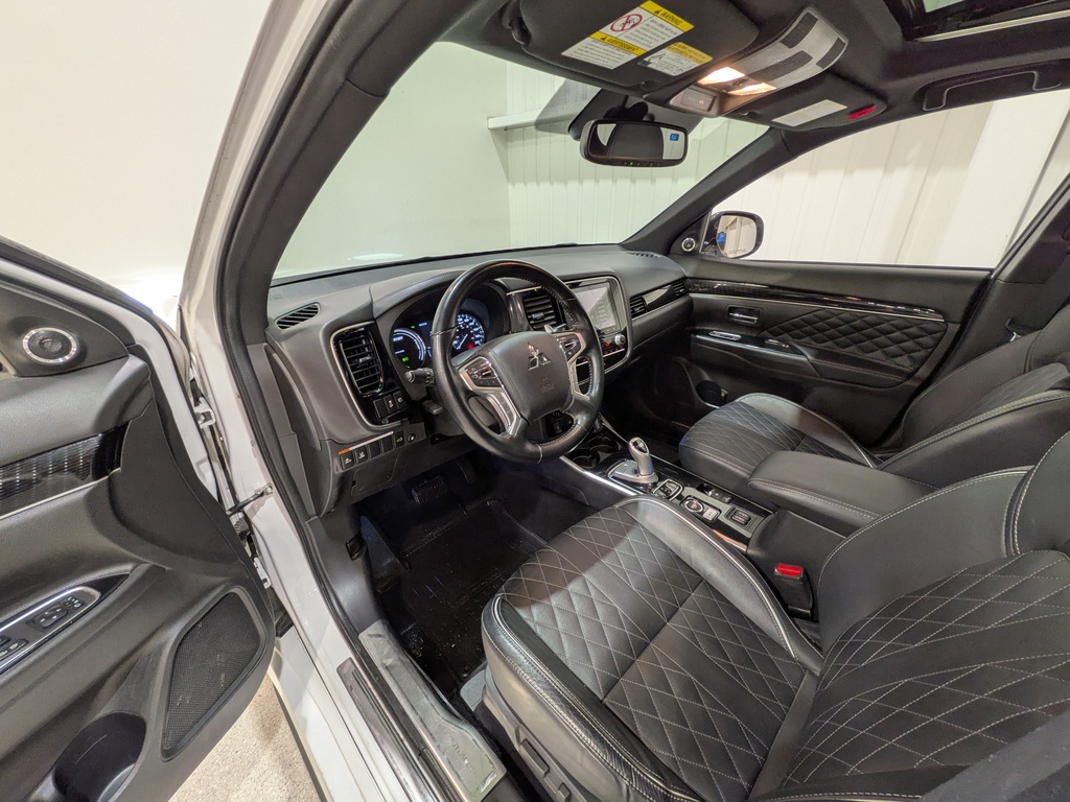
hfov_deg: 102.1
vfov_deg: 85.7
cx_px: 535
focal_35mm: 14
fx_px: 433
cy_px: 401
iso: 57
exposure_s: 1/30
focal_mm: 1.83
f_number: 2.2
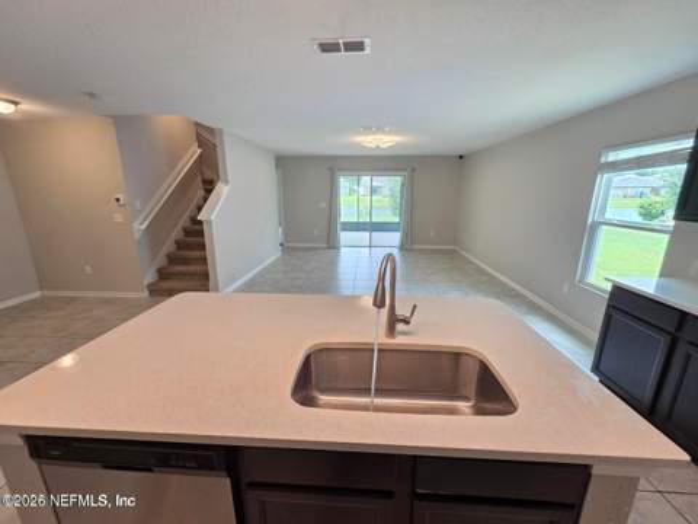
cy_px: 262
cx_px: 349
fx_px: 262
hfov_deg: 106.2
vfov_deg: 89.9
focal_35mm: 13
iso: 200
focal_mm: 2.2
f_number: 1.9
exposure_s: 1/120
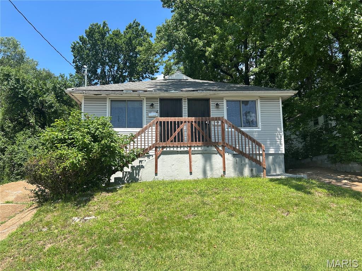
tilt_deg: +8.6
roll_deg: +1.4
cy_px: 136
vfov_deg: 53.1
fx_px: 272
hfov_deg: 67.3
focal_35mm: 26
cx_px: 181
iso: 50
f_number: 1.5
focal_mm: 5.7
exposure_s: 1/2083
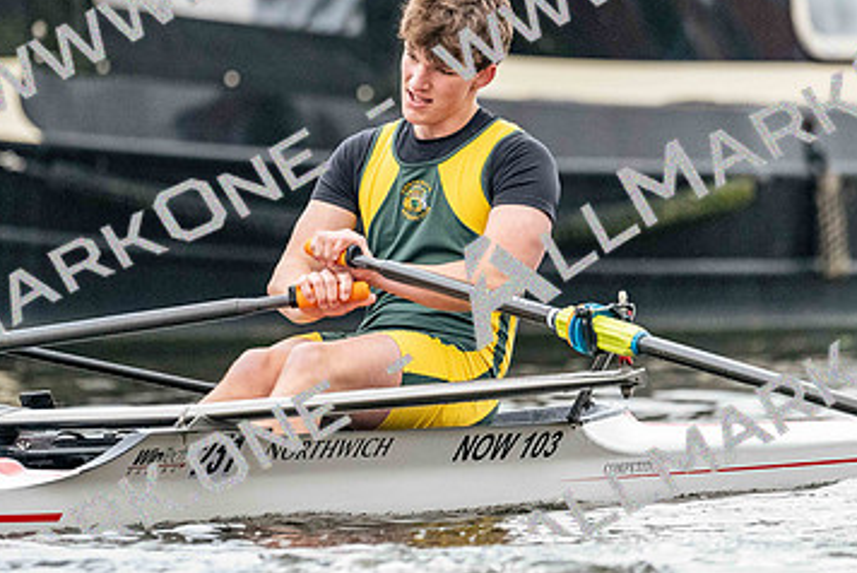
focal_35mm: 651
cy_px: 122
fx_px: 15510
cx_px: 258
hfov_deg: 3.2
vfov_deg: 2.1
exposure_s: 1/2500
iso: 5000
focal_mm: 400
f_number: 4.5
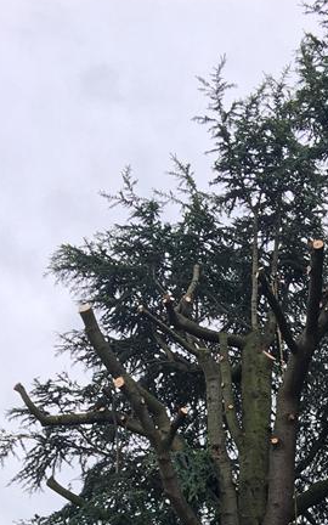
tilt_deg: +21.2
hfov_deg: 16.9
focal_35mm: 76
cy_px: 592
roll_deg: +0.1
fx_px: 1087
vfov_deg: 25.0
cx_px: 304
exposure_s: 1/519
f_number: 2.2
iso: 25
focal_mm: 4.15
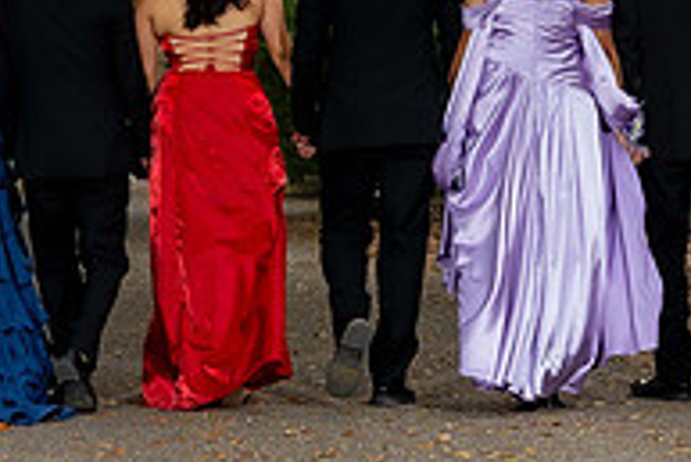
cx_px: 136
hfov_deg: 13.1
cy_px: 88
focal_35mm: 156
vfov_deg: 8.8
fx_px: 2996
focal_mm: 35
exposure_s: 1/200
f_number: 3.2
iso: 250
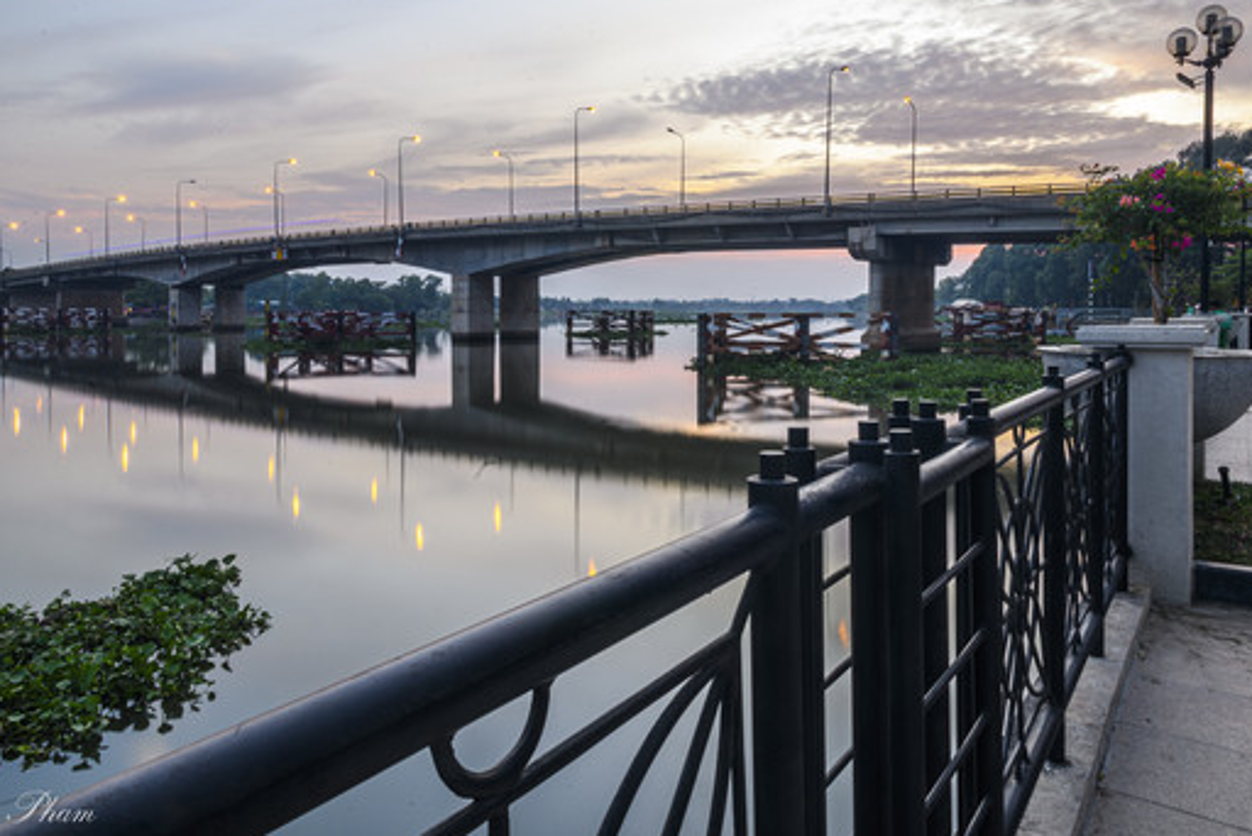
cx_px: 660
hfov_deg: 71.4
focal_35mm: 25
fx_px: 870
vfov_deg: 51.0
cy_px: 329
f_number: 22
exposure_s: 10
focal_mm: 20
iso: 31
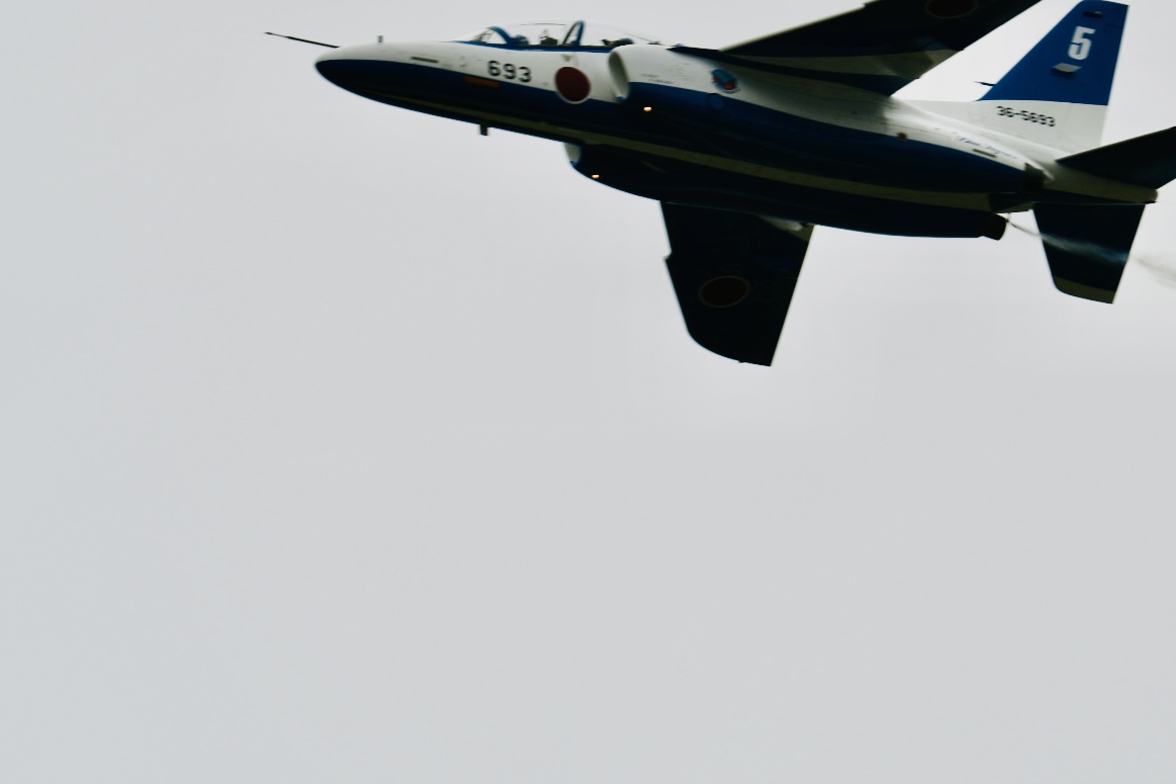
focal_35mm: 418
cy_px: 365
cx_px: 816
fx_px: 13652
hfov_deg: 4.9
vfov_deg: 3.3
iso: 100
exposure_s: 1/640
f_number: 10
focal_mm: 200
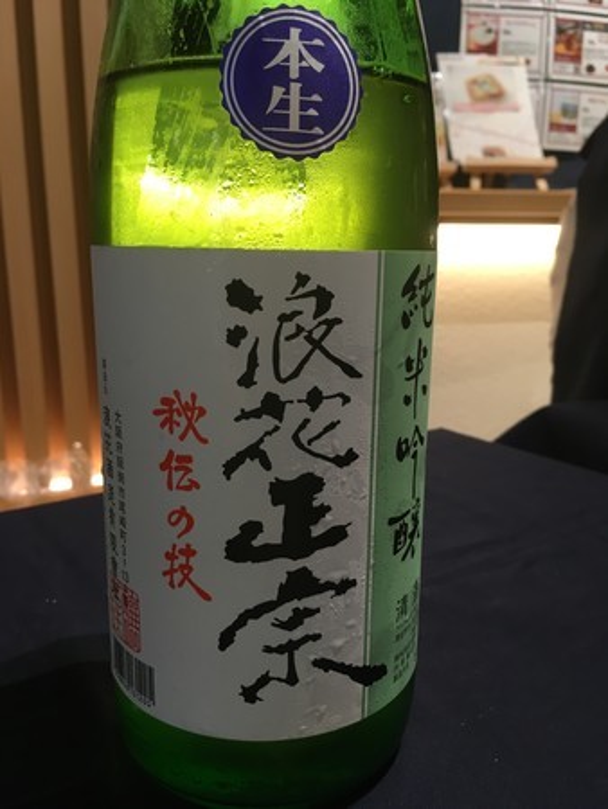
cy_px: 404
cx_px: 304
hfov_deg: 48.3
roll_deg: -0.2
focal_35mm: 29
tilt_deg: -13.5
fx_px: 679
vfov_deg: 61.6
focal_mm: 4.15
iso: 64
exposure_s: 1/30
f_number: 2.2
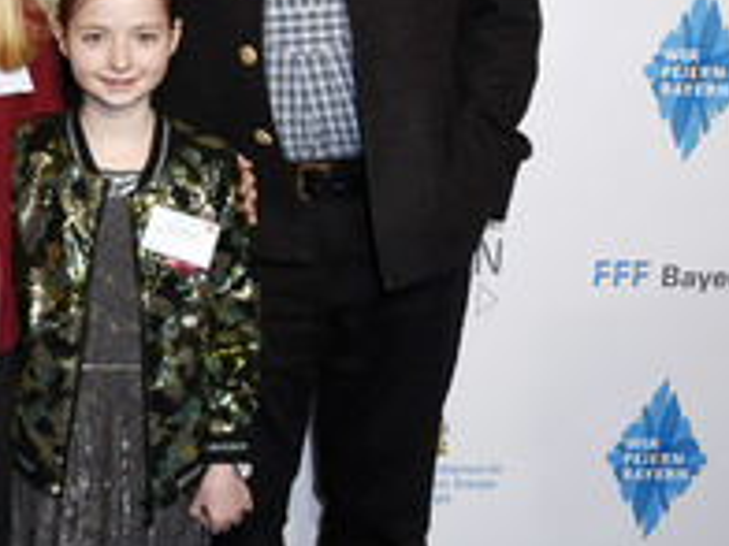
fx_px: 1537
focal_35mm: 73
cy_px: 52
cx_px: -2
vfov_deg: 19.8
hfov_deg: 25.4
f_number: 6.3
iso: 640
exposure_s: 1/100
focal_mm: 22
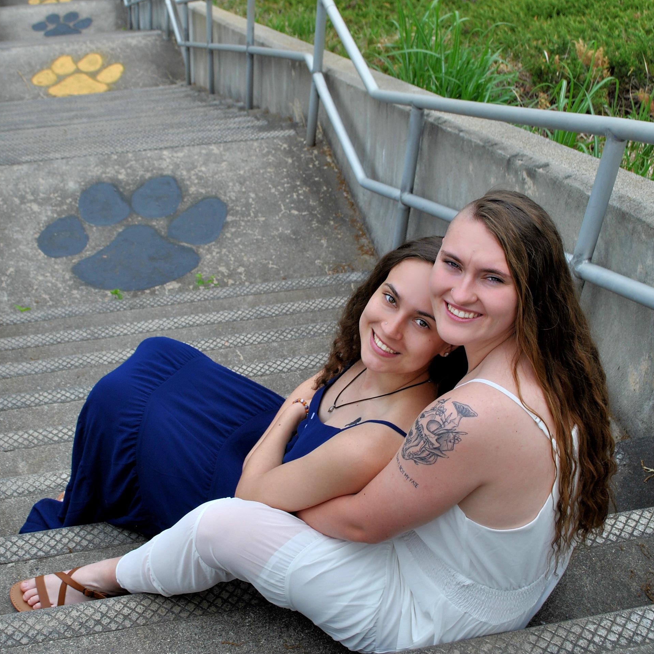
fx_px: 1069
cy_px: 329
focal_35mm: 50
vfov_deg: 34.0
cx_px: 254
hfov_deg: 33.9
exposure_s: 1/200
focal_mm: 26
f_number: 7.1
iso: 100
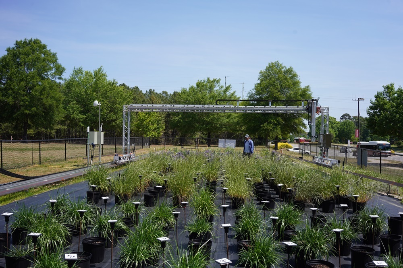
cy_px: 134
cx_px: 202
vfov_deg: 37.8
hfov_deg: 54.5
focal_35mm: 35
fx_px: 392
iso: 100
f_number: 7.1
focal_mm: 35
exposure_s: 1/250
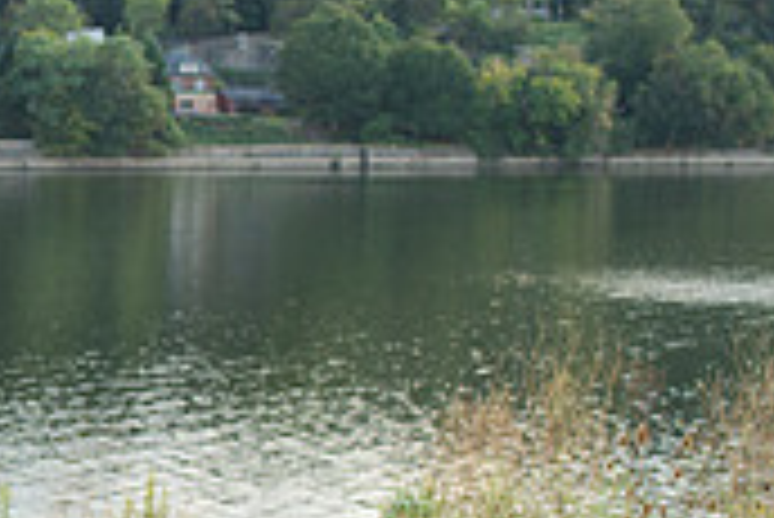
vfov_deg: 10.6
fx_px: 2776
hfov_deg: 14.8
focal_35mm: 129
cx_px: -377
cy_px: 441
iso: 100
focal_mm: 35
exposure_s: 1/500
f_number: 3.2
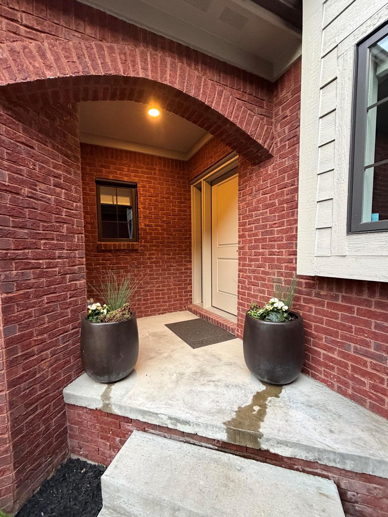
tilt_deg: -4.0
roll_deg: +0.4
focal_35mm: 15
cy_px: 272
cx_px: 187
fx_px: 224
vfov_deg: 98.1
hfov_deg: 81.7
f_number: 2.2
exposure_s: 1/60
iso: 400
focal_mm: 2.22
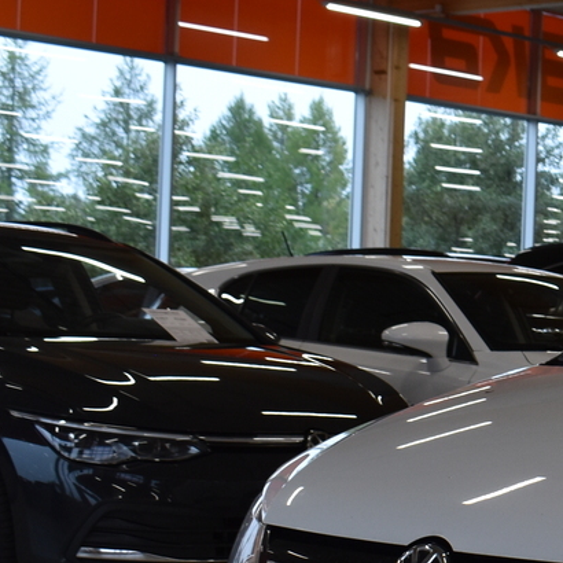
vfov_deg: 16.4
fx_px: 1945
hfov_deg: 15.1
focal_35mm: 106
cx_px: 879
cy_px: 430
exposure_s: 1/125
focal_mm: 21
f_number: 5.6
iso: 250
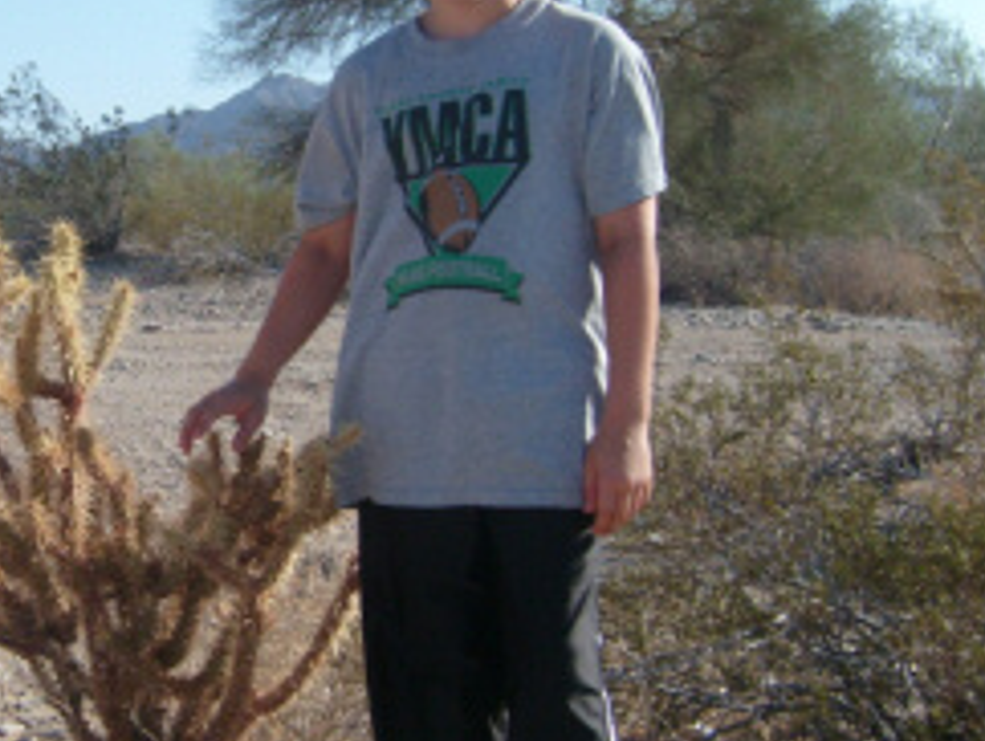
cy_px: 309
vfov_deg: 22.6
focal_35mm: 65
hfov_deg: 28.7
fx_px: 1851
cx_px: 110
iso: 80
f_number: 7.1
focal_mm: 5.8
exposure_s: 1/250
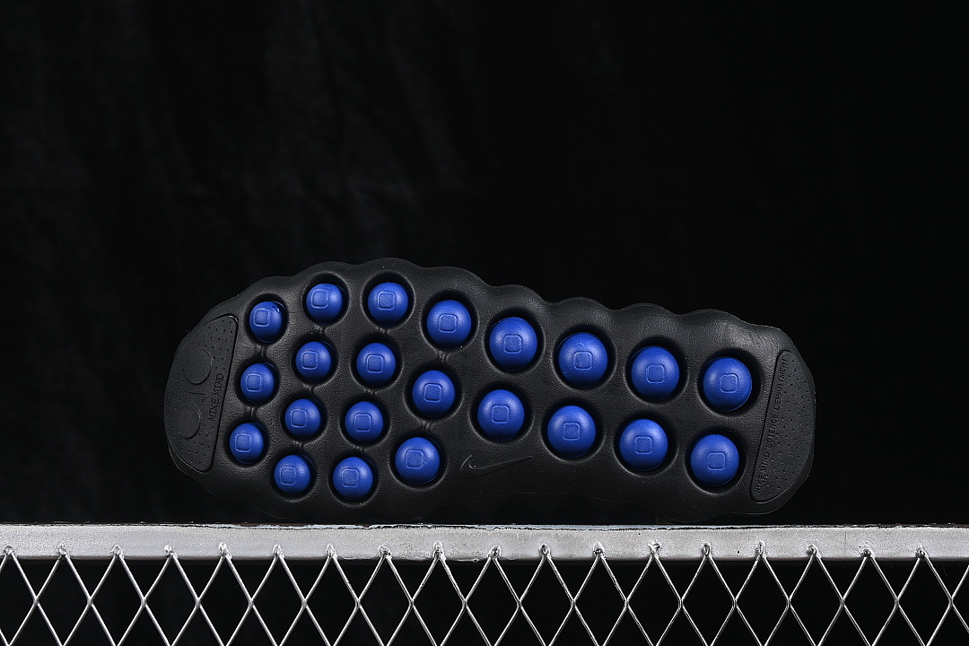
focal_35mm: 75
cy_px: 323
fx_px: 2019
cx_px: 484
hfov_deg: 27.0
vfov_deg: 18.2
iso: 160
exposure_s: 1/60
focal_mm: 50
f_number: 6.3
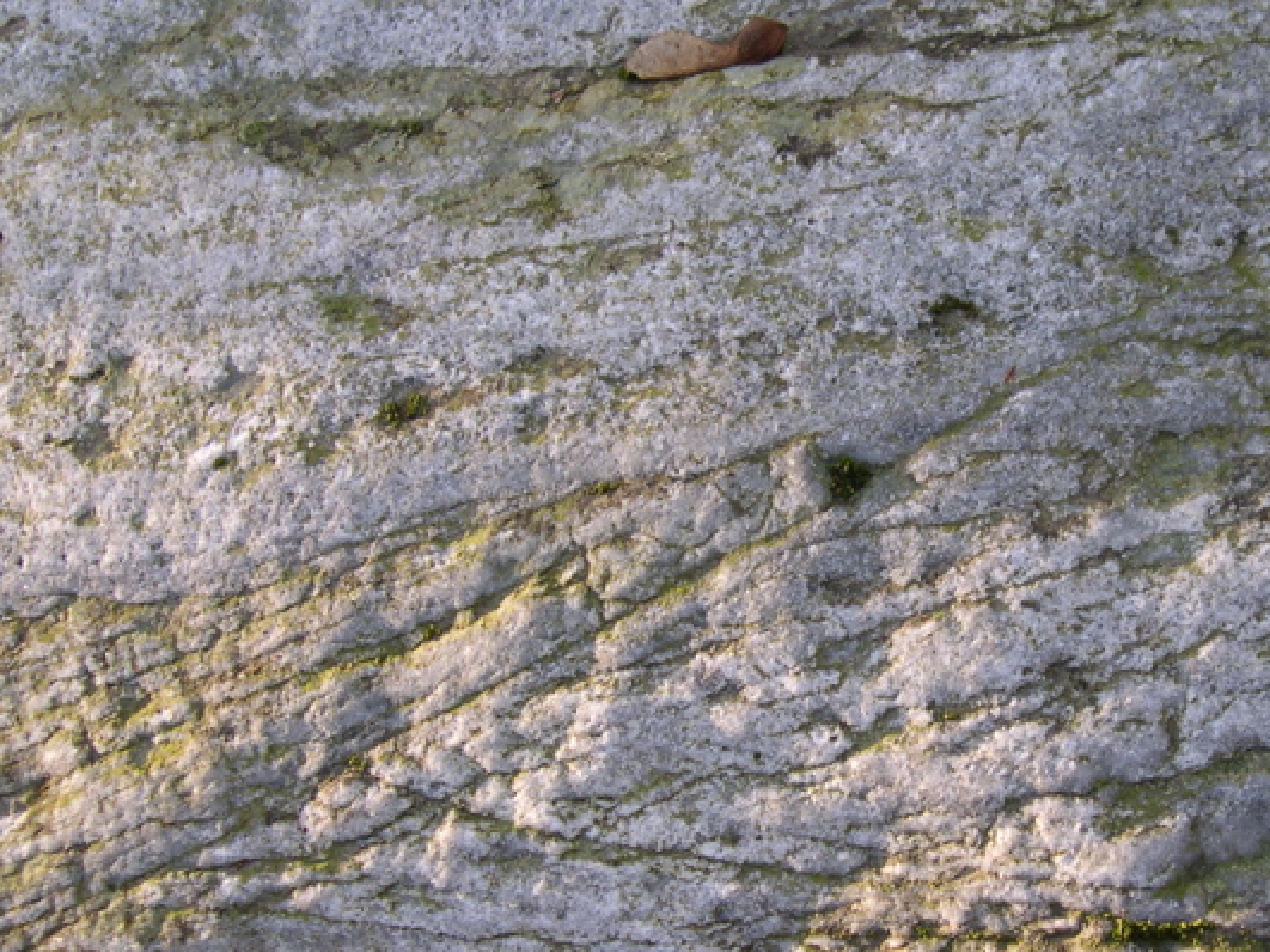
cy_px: 513
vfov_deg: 24.0
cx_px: 848
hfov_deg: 31.4
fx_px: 2237
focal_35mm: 61
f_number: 2.8
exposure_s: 1/69.9
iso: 100
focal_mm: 8
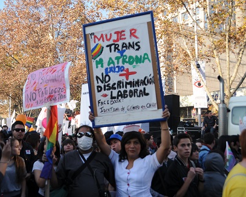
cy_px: 99
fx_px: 277
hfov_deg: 47.7
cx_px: 103
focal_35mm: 38
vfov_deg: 39.2
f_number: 3.8
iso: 200
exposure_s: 1/400
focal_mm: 22
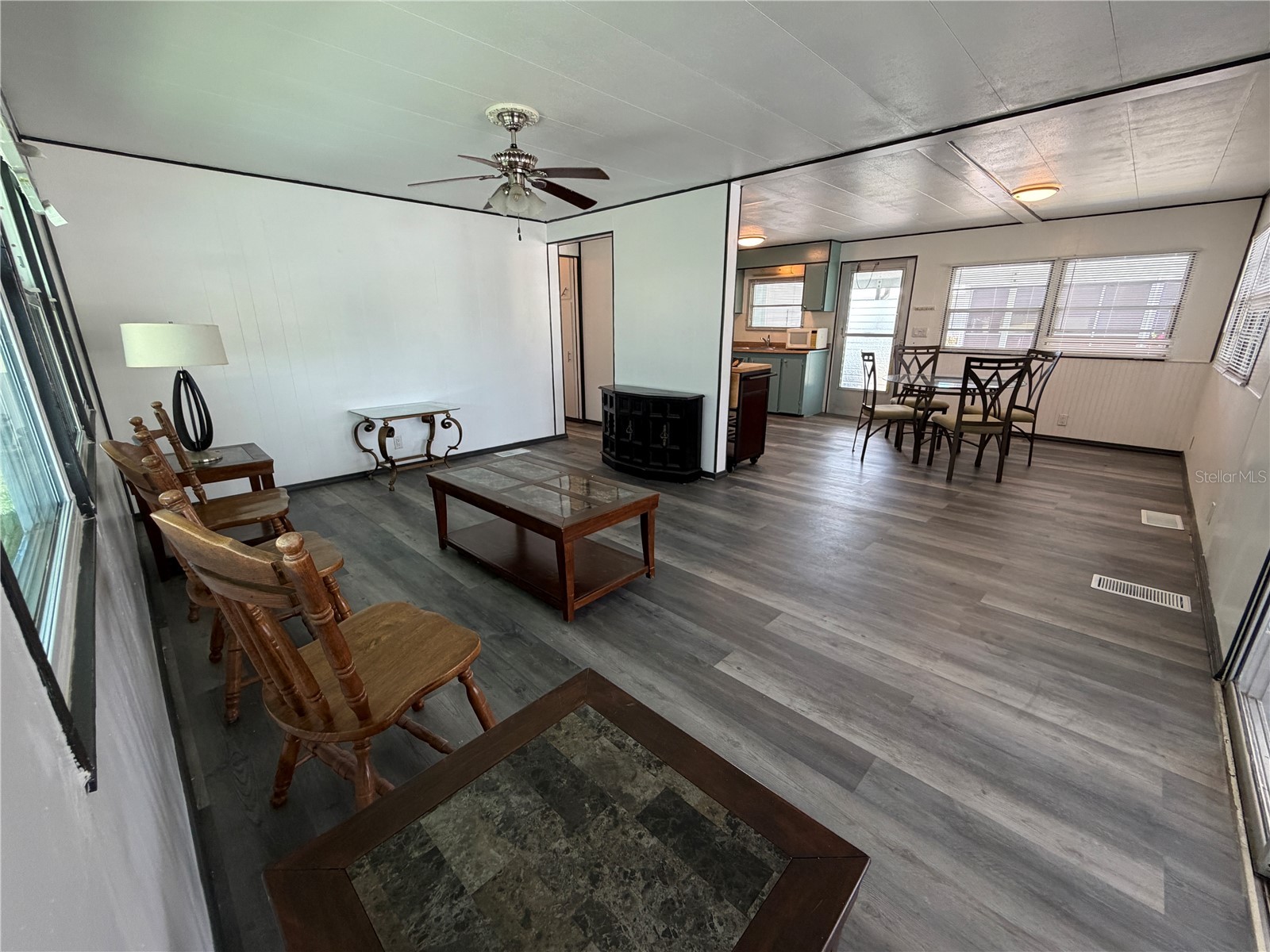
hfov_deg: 102.1
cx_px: 635
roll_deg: +1.1
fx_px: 514
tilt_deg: -15.9
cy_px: 476
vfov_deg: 85.7
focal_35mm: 14
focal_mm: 2.22
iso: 200
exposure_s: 1/120
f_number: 2.2
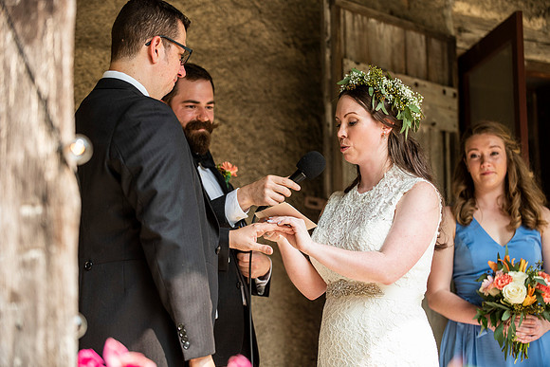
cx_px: 275
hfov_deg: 19.5
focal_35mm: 105
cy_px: 184
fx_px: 1604
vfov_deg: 13.0
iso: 400
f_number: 3.5
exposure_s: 1/800
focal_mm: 105
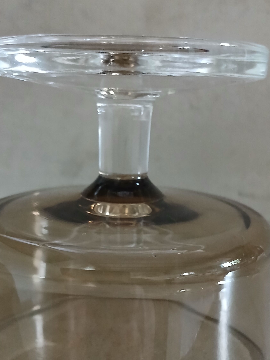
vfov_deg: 40.1
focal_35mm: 47
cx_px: 125
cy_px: 231
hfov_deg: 30.9
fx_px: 489
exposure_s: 1/20
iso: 640
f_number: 1.8
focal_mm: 3.98
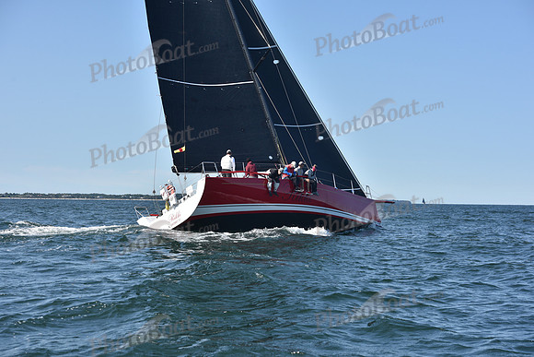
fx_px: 1039
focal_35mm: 70
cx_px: 267
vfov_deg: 19.5
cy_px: 178
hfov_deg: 28.8
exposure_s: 1/1000
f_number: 7.1
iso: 250
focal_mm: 70
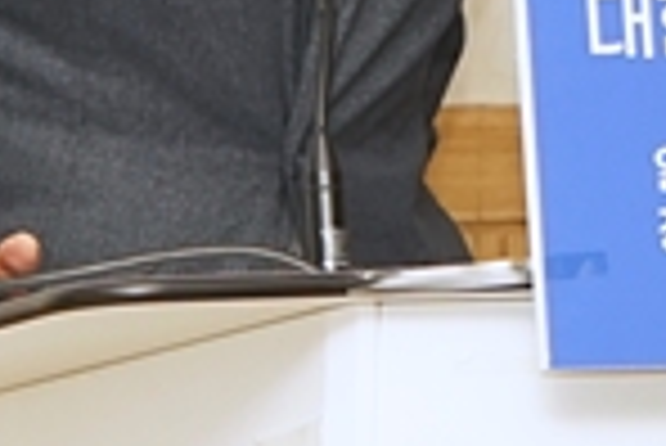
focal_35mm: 385
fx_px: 7129
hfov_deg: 5.3
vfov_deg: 3.6
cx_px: 274
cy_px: -20
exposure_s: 1/100
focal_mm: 57
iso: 400
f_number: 5
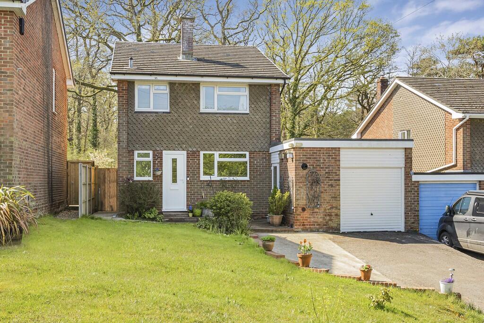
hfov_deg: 48.5
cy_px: 162
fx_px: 538
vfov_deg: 33.4
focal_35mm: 40
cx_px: 242
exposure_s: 1/400
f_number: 8
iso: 640
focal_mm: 27
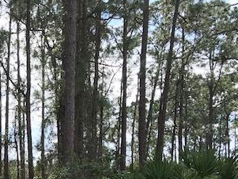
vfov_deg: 18.0
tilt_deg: -0.7
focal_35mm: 77
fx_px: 530
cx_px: -59
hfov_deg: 22.9
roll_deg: +0.4
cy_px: 227
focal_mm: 4.15
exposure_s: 1/845
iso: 25
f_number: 2.2
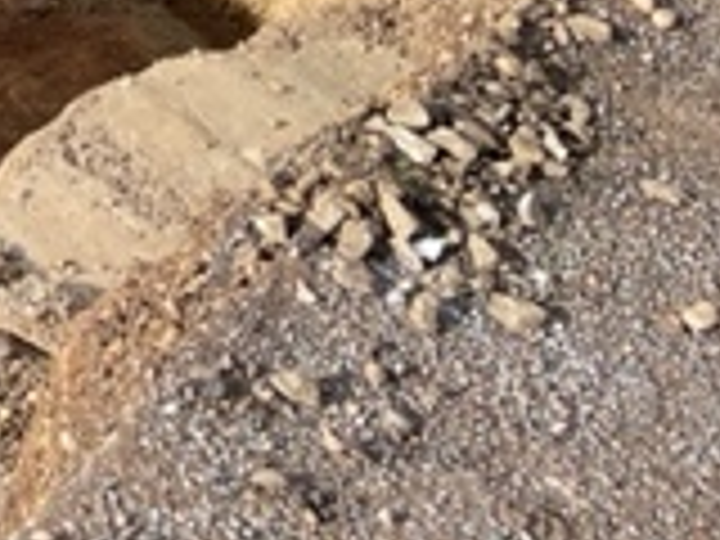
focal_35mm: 104
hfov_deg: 15.9
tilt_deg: -24.5
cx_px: -603
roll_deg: -0.5
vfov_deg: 12.6
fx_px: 2163
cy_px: -504
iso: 32
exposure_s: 1/1233
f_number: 1.6
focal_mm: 4.2
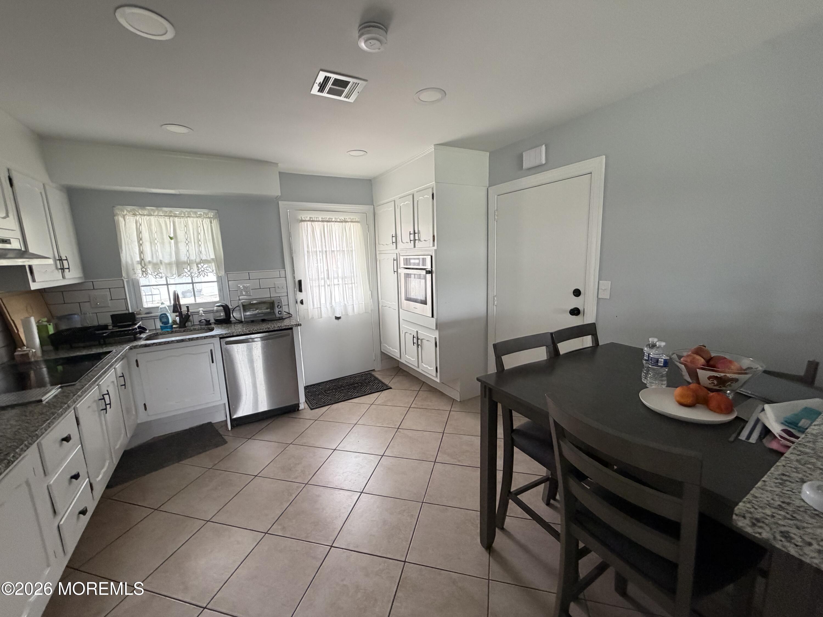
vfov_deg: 85.7
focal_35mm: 14
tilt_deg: -7.8
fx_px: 333
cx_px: 412
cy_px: 308
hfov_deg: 102.1
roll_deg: +1.5
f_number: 2.2
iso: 320
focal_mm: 2.22
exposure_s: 1/63
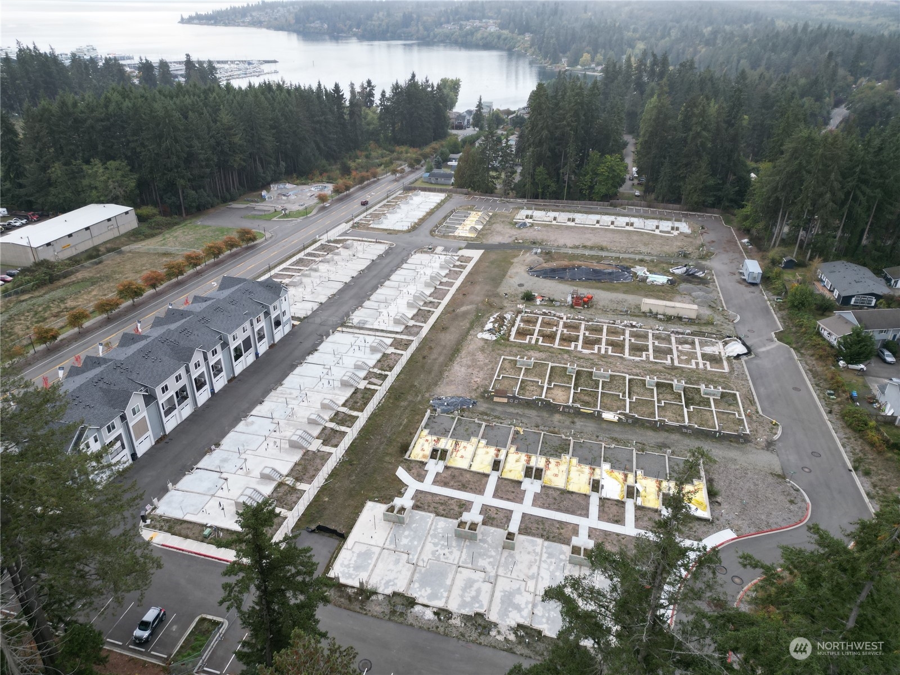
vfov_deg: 56.8
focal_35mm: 24
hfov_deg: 71.6
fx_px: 624
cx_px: 450
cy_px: 338
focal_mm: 6.72
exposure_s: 1/725
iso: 200
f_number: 1.7
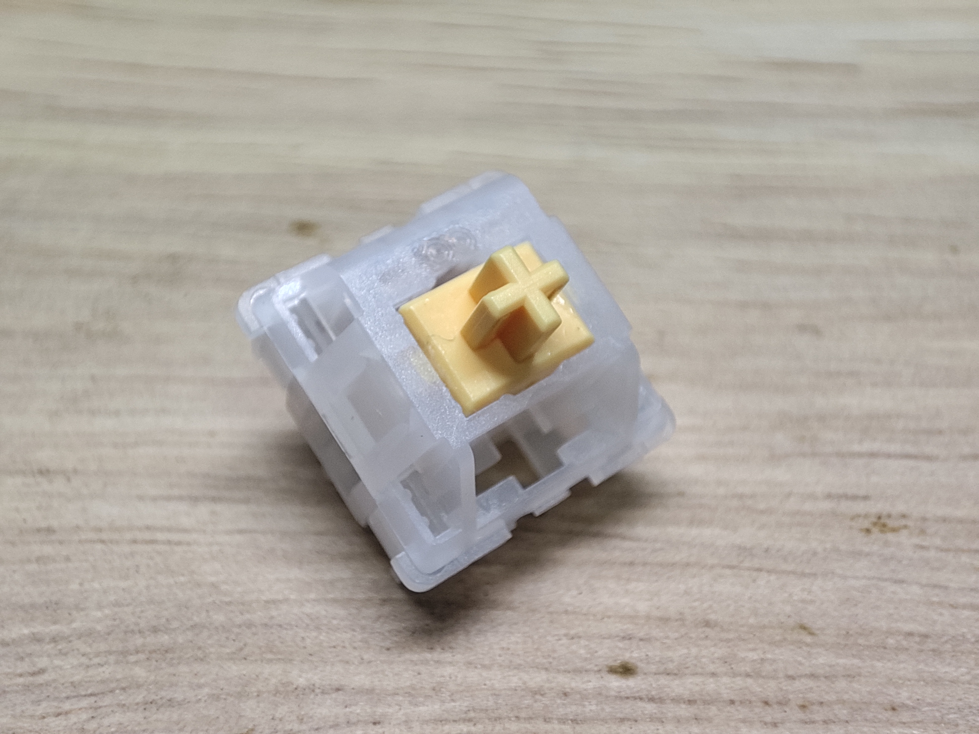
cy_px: 367
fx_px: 1358
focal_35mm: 48
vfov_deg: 30.3
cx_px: 490
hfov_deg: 39.7
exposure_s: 1/50
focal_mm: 4.03
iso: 97
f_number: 2.4
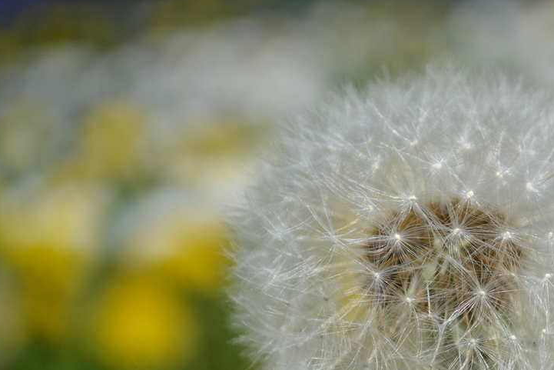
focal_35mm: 132
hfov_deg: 15.5
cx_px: 434
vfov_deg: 10.4
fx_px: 2029
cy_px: 276
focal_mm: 55
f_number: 5.6
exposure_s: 1/2500
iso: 400
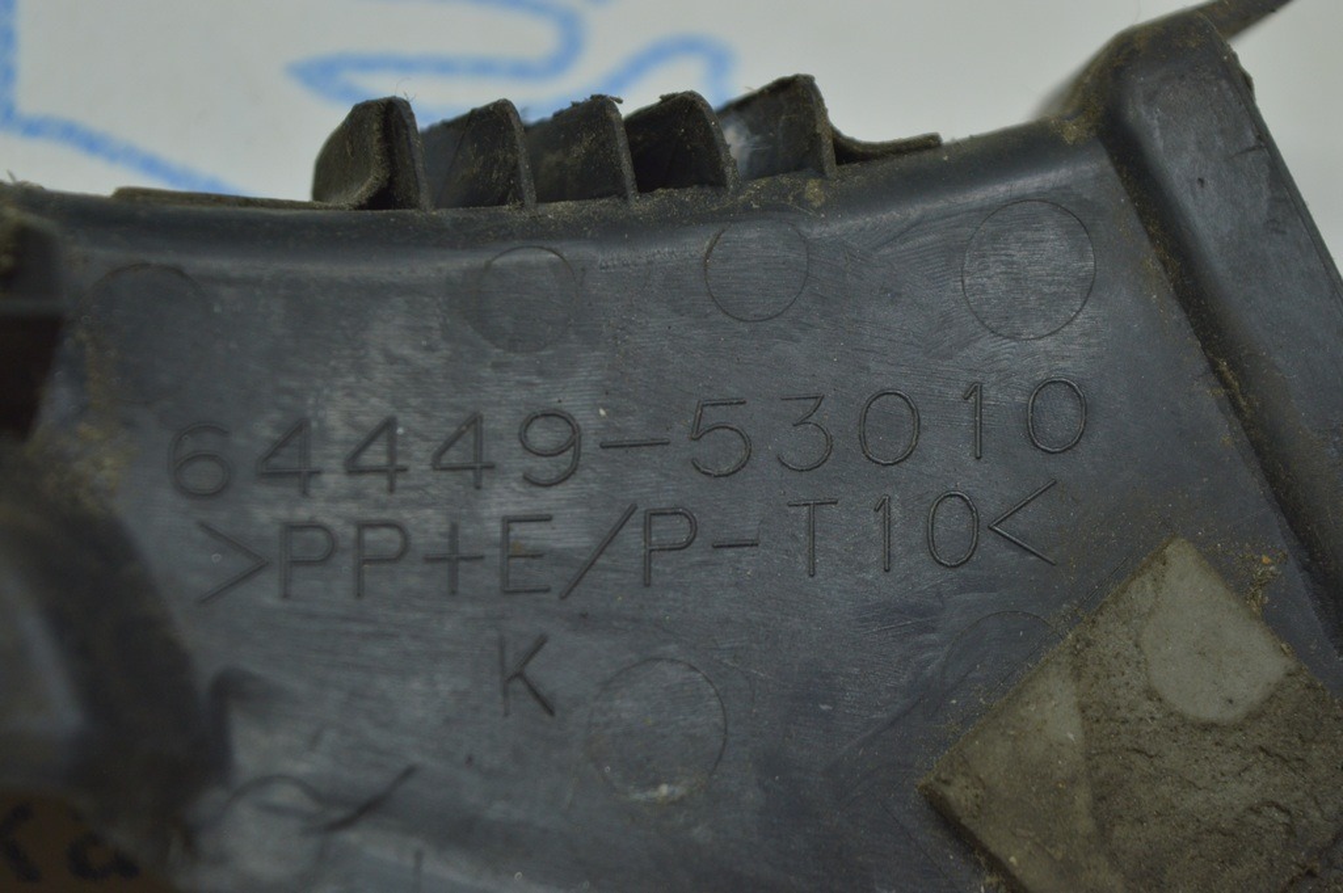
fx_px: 3075
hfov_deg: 24.6
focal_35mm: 82
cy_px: 446
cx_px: 672
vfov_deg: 16.5
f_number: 5.6
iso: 400
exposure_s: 1/60
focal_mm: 55
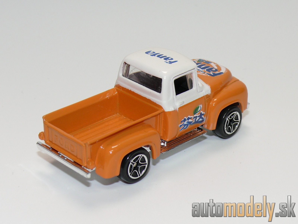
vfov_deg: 15.9
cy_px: 112
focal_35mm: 93
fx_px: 801
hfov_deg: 21.1
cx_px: 149
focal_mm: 12.8
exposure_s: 1/30
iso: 100
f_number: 4
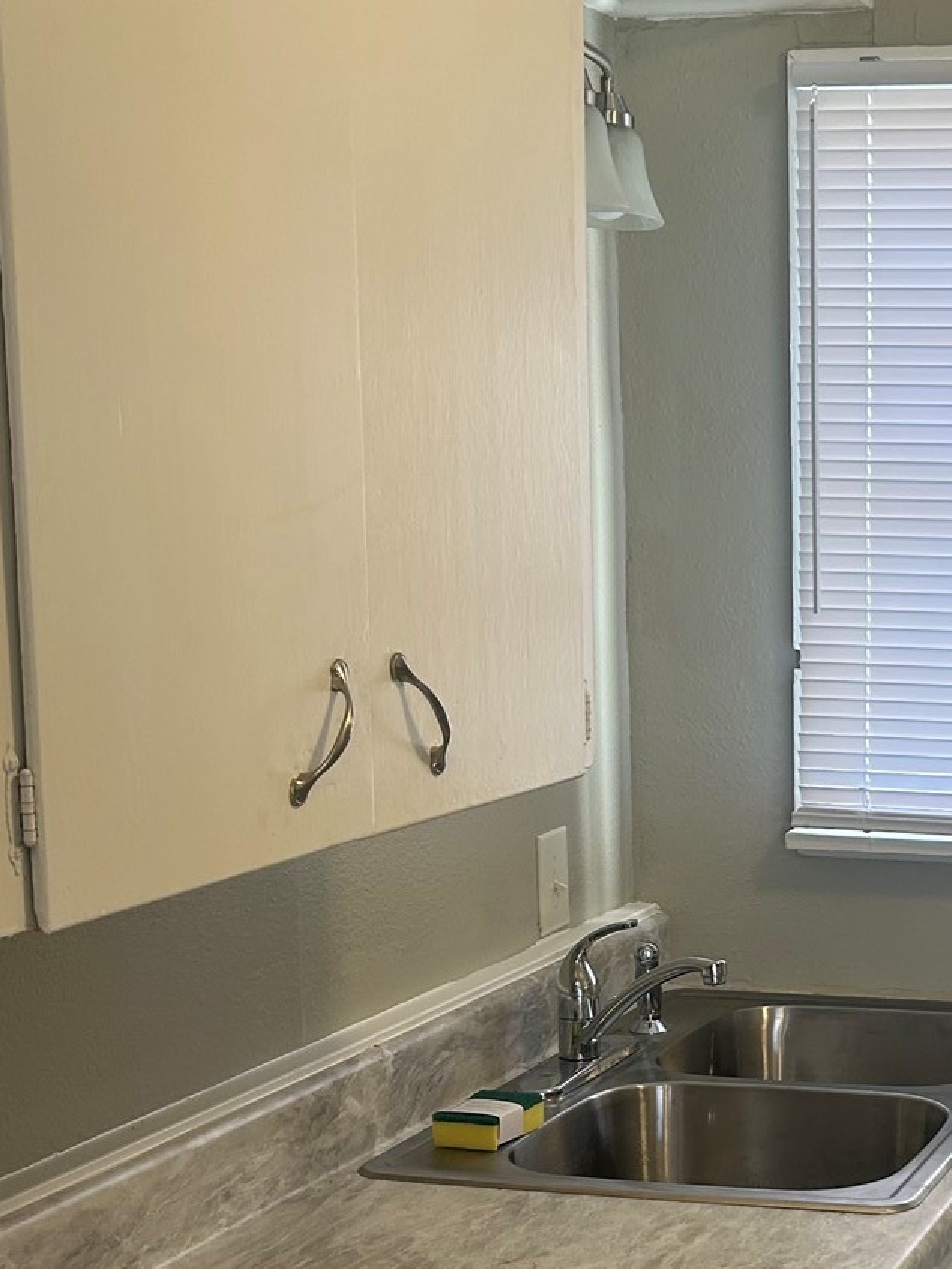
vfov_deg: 30.5
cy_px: 838
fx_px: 2310
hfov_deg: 22.4
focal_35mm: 63
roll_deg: -0.7
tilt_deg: -9.6
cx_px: 960
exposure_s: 1/120
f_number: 1.5
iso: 64
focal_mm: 5.7
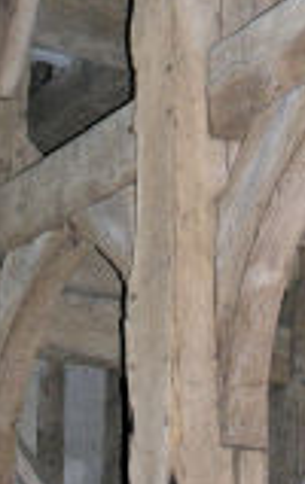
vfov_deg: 18.8
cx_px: 175
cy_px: -18
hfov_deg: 12.3
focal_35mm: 107
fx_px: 1417
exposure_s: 1/60.1
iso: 200
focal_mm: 8.9
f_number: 2.8
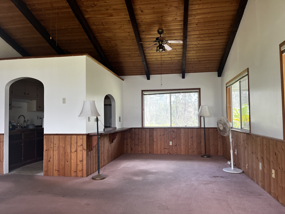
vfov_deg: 53.1
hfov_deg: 67.3
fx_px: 214
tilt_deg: +2.2
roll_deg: +0.1
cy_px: 107
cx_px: 142
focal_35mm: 26
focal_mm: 5.1
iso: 100
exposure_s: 1/122
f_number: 1.6
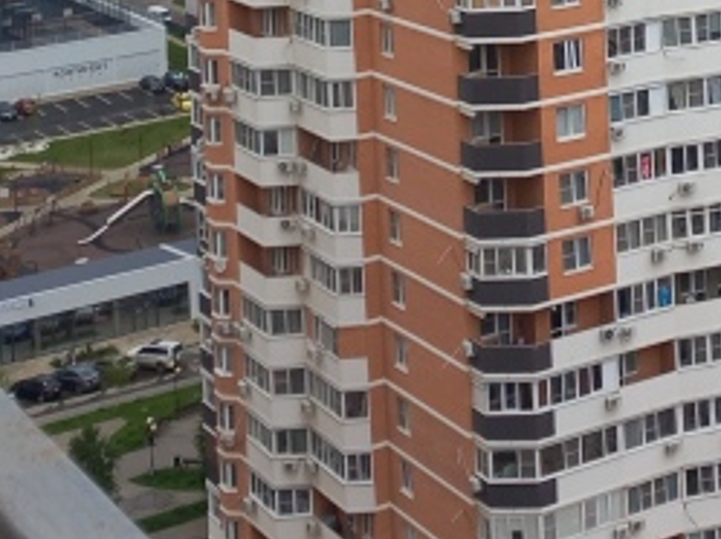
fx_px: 2142
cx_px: 678
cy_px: -316
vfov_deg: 13.4
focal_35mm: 103
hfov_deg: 18.7
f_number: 1.8
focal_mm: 4.6
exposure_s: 1/408
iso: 25
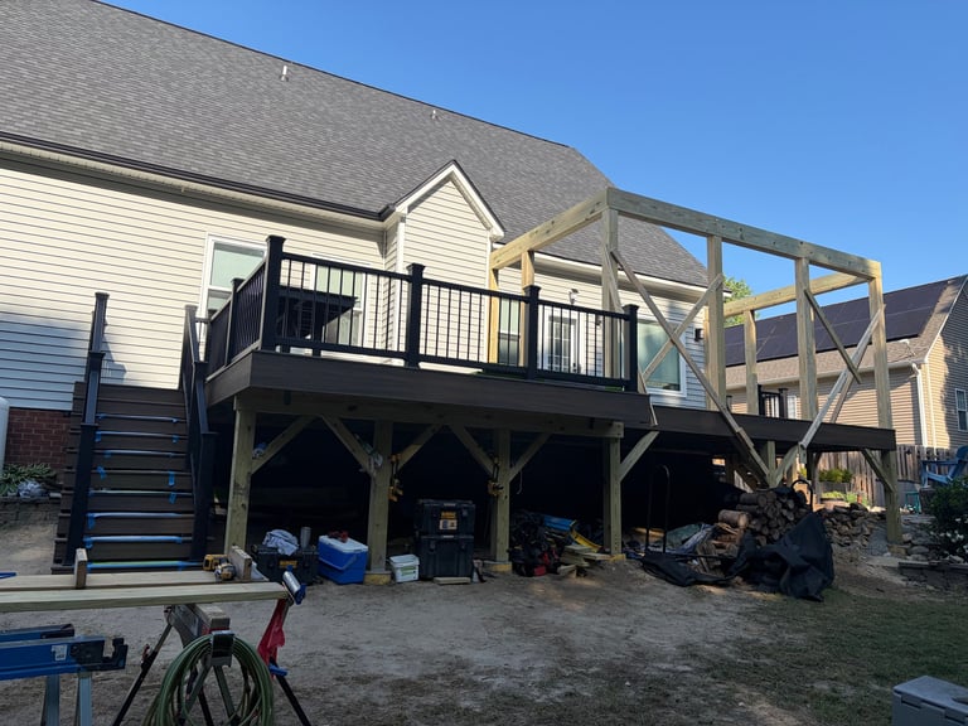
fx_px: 727
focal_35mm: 26
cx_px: 484
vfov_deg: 53.1
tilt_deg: +10.3
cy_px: 363
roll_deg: -1.2
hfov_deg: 67.3
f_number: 1.6
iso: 50
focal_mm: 5.96
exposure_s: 1/1706
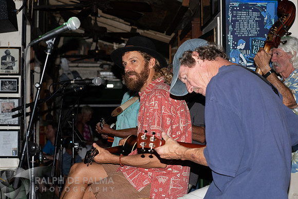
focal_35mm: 85
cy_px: 100
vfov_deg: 16.1
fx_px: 704
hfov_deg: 23.9
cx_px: 149
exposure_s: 1/160
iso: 800
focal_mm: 85
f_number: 5.6
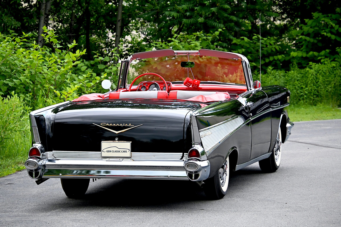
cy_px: 114
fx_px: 1833
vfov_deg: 7.1
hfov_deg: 10.6
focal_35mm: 194
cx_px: 170
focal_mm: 129
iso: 900
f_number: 5.6
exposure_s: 1/125
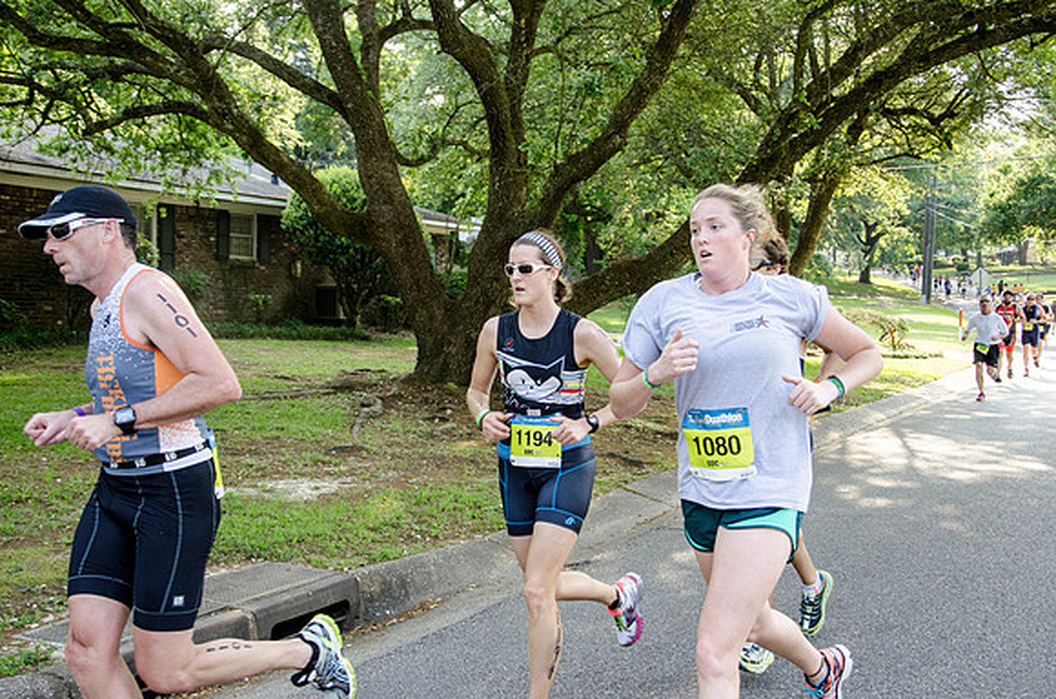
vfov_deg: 34.1
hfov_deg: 49.6
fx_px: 1141
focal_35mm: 39
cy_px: 350
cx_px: 528
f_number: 5
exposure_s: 1/640
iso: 800
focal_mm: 26
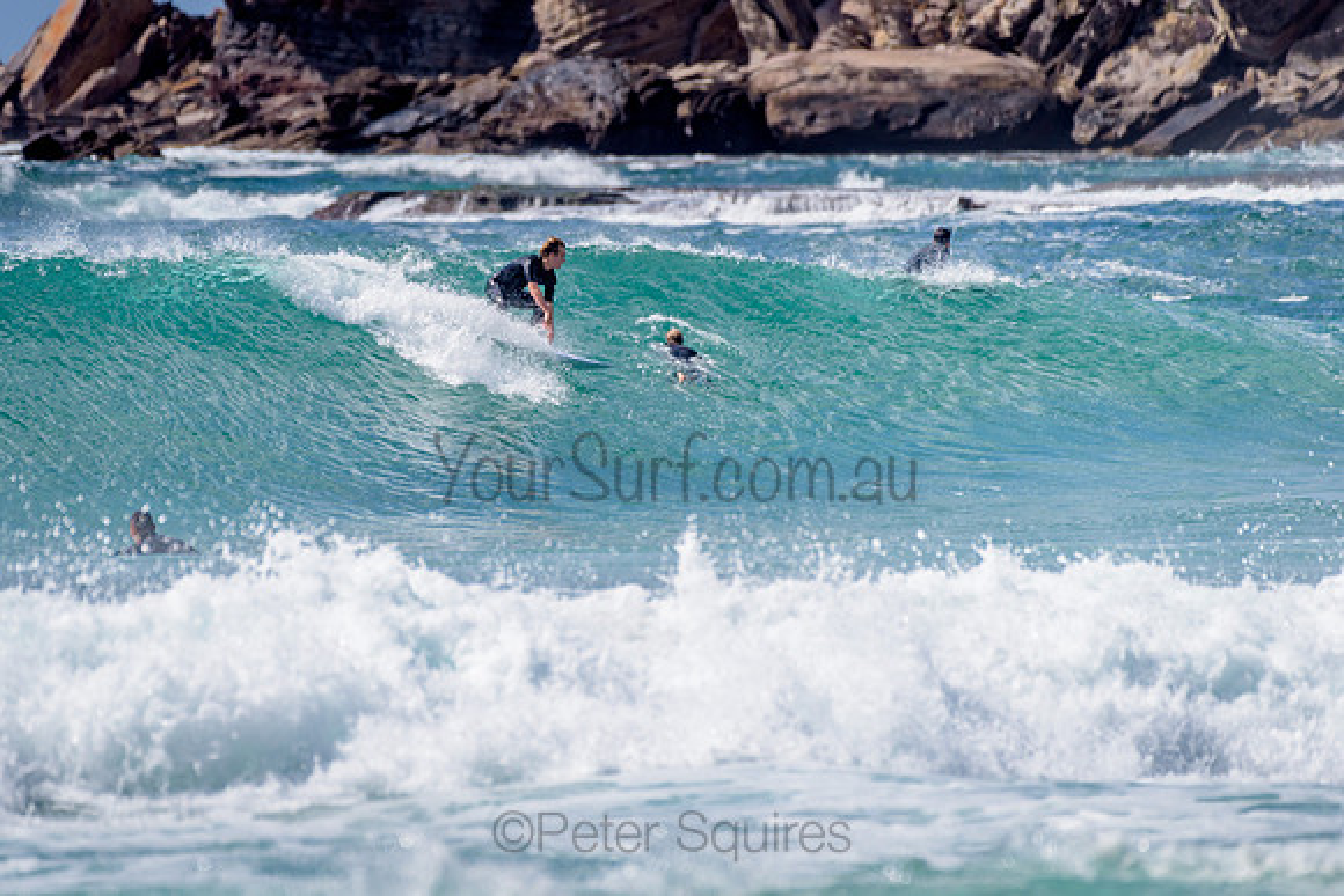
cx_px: 520
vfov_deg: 2.2
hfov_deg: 3.4
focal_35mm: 613
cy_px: 347
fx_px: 22894
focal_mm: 500
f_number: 5.6
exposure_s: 1/2000
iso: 90
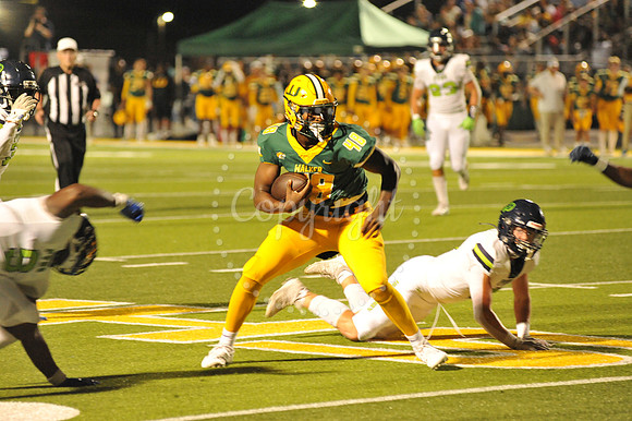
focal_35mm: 200
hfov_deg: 10.3
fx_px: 3509
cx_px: 316
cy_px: 210
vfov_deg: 6.9
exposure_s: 1/250
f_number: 4
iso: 6400
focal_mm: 200
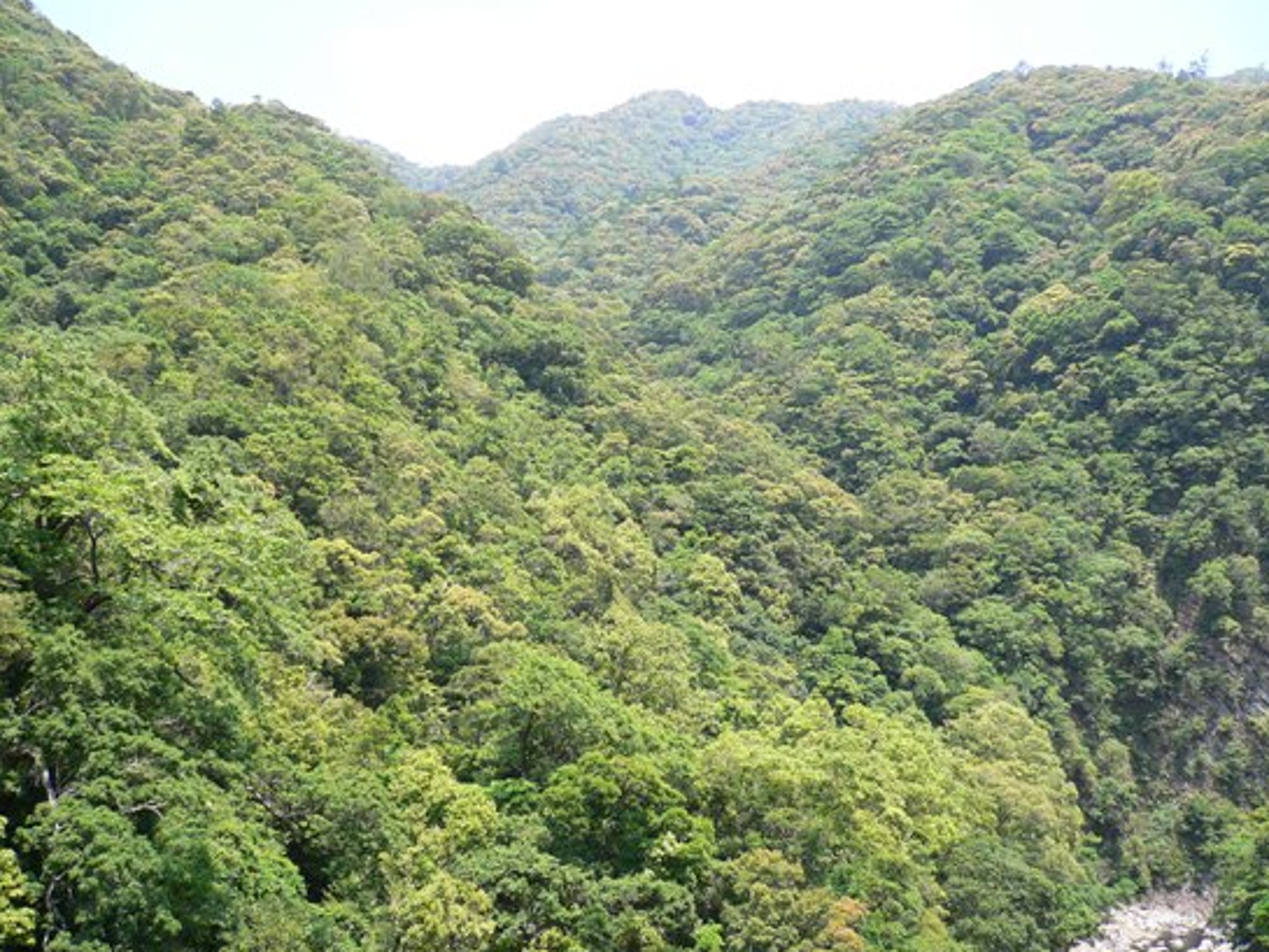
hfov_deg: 50.1
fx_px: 1357
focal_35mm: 37
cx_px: 631
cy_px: 493
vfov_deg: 38.7
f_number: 2.8
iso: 100
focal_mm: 5.8
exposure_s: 1/500
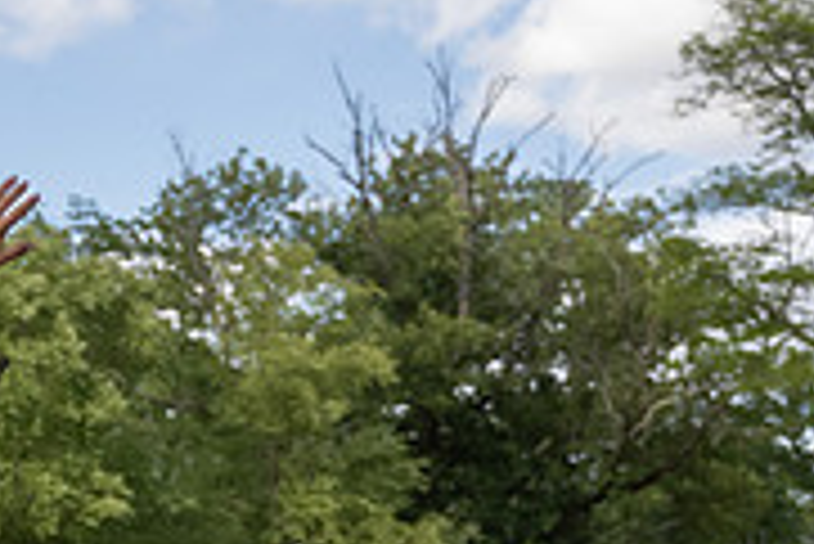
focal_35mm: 111
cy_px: 905
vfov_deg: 11.6
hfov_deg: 17.6
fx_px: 2512
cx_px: -128
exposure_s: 1/4000
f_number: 2.8
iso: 640
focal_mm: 28
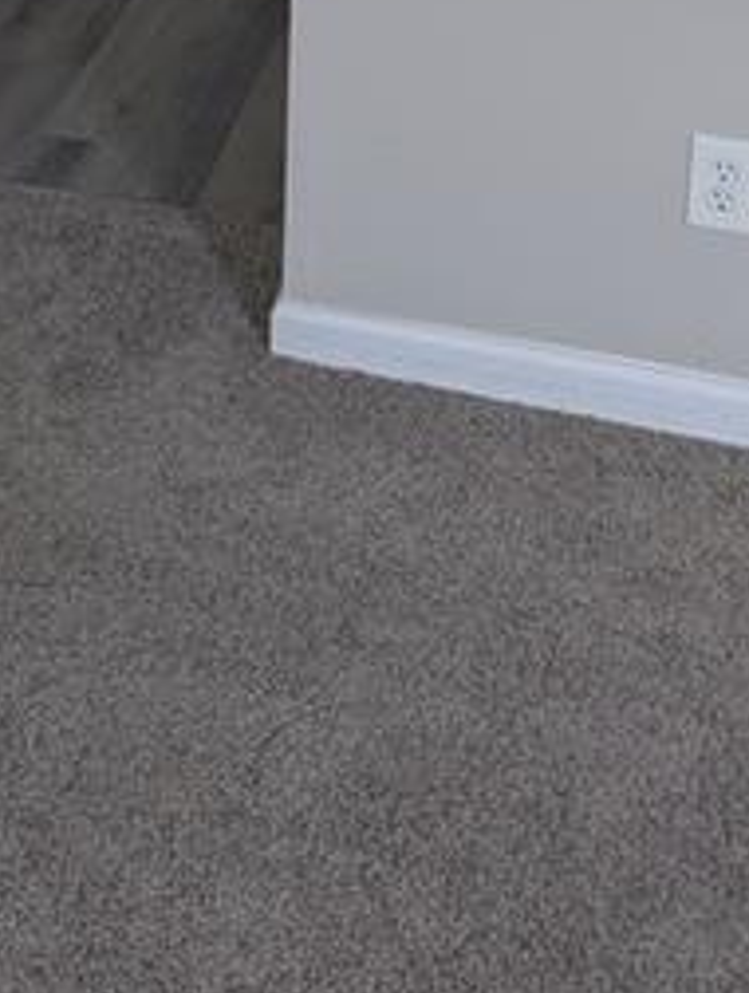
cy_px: -374
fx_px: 2099
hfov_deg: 19.1
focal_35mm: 73
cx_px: -162
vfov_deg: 23.0
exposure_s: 1/120
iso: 46
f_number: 1.85
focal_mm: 6.81
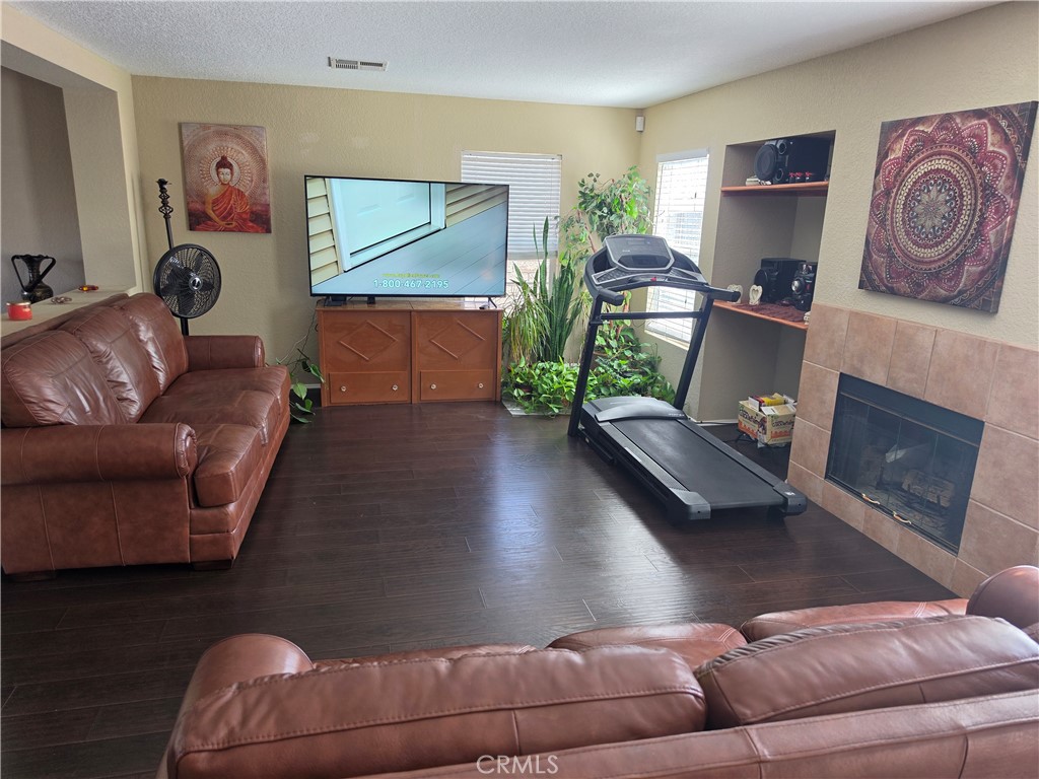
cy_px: 390
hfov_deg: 73.9
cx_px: 520
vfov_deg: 58.9
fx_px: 690
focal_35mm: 23
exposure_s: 1/180
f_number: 1.4
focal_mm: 6.5
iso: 80
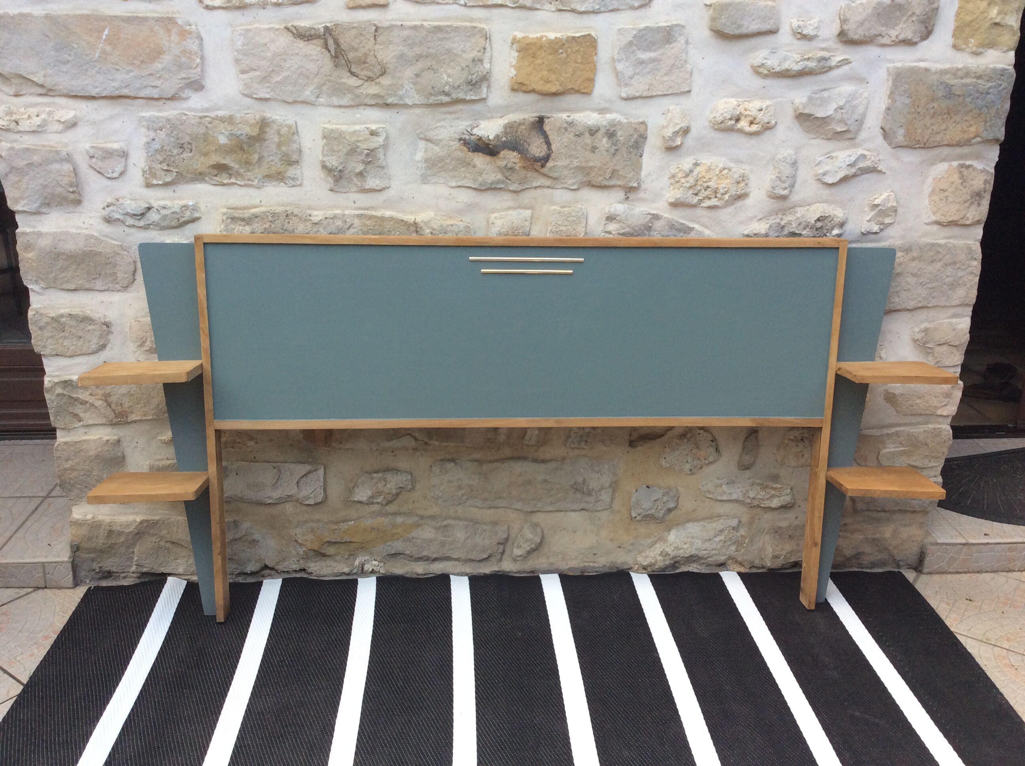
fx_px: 946
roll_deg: -1.1
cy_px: 383
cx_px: 512
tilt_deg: -17.5
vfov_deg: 44.1
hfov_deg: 56.9
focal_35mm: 32
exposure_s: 1/100
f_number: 2.4
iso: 40
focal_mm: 3.3
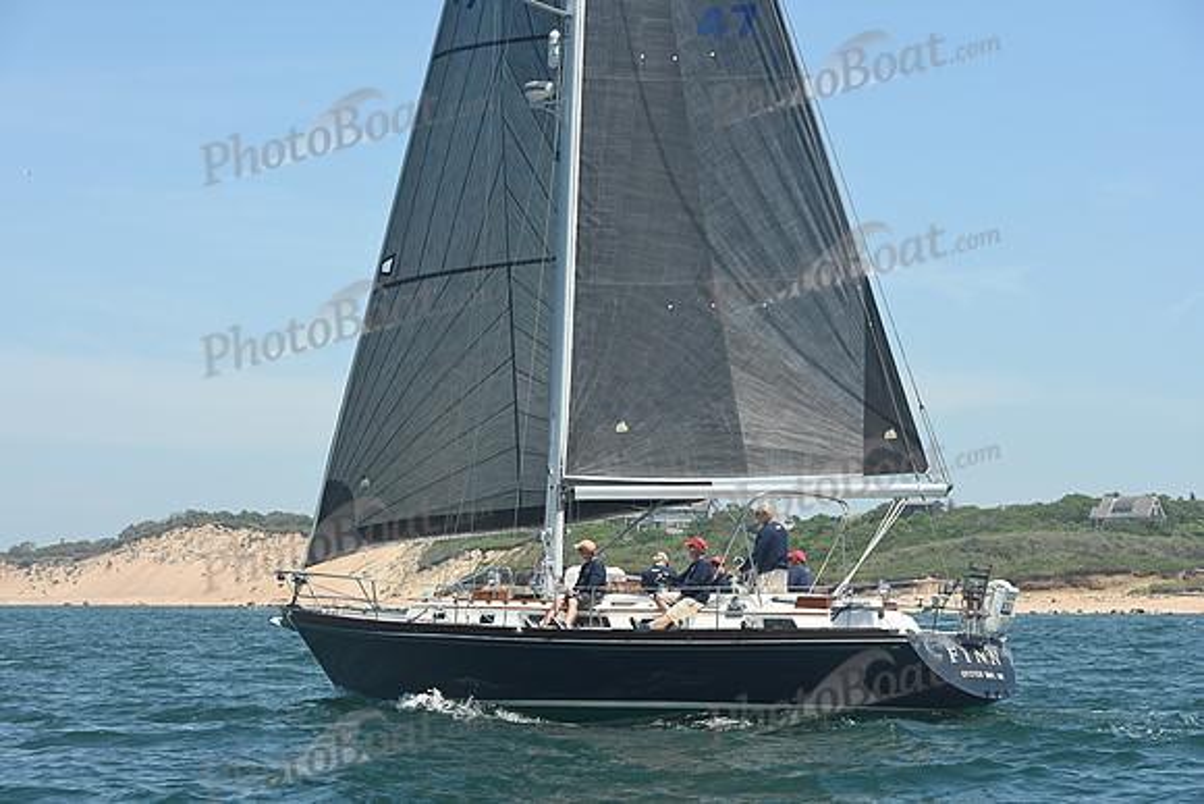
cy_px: 402
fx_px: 3278
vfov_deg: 14.0
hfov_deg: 20.8
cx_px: 602
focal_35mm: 98
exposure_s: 1/1000
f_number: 7.1
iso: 320
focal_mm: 98
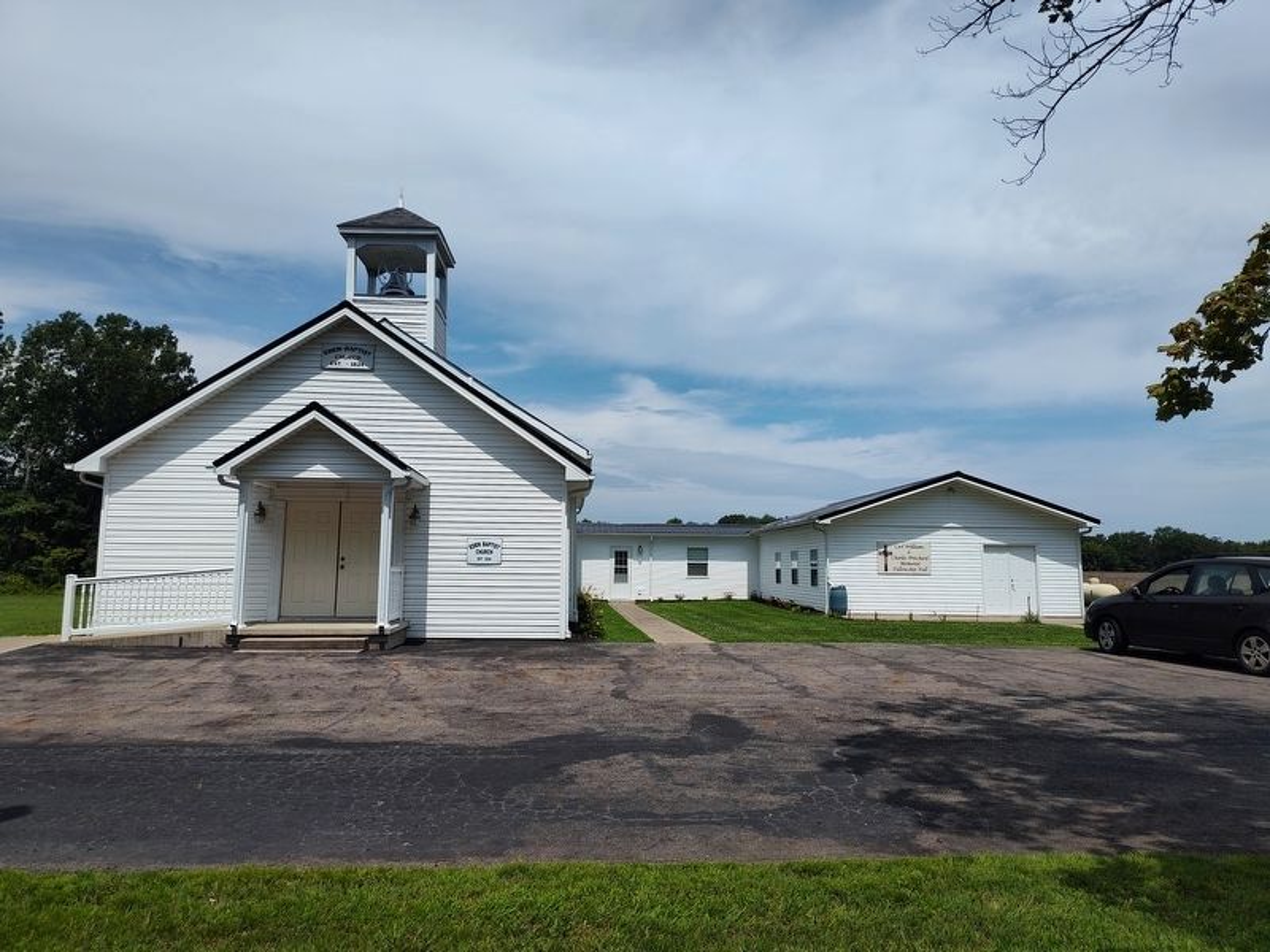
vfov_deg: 58.9
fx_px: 844
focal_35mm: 23
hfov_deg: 73.9
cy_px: 476
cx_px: 635
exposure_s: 1/2723
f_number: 1.8
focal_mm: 5.56
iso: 100
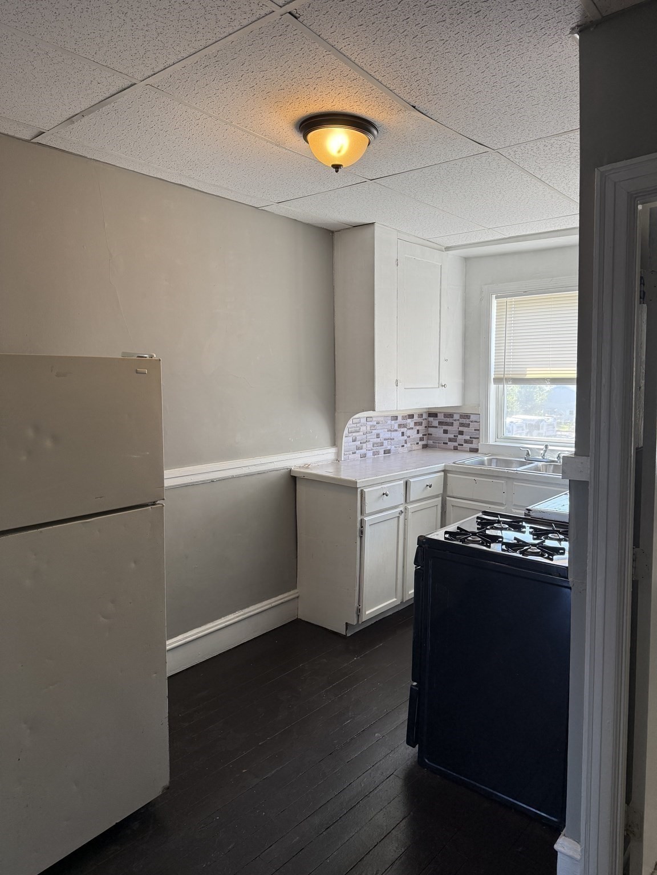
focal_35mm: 24
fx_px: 607
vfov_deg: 71.6
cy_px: 438
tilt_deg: -4.5
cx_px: 328
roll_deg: -0.3
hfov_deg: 56.8
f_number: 1.78
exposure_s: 1/120
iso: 125
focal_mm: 6.76
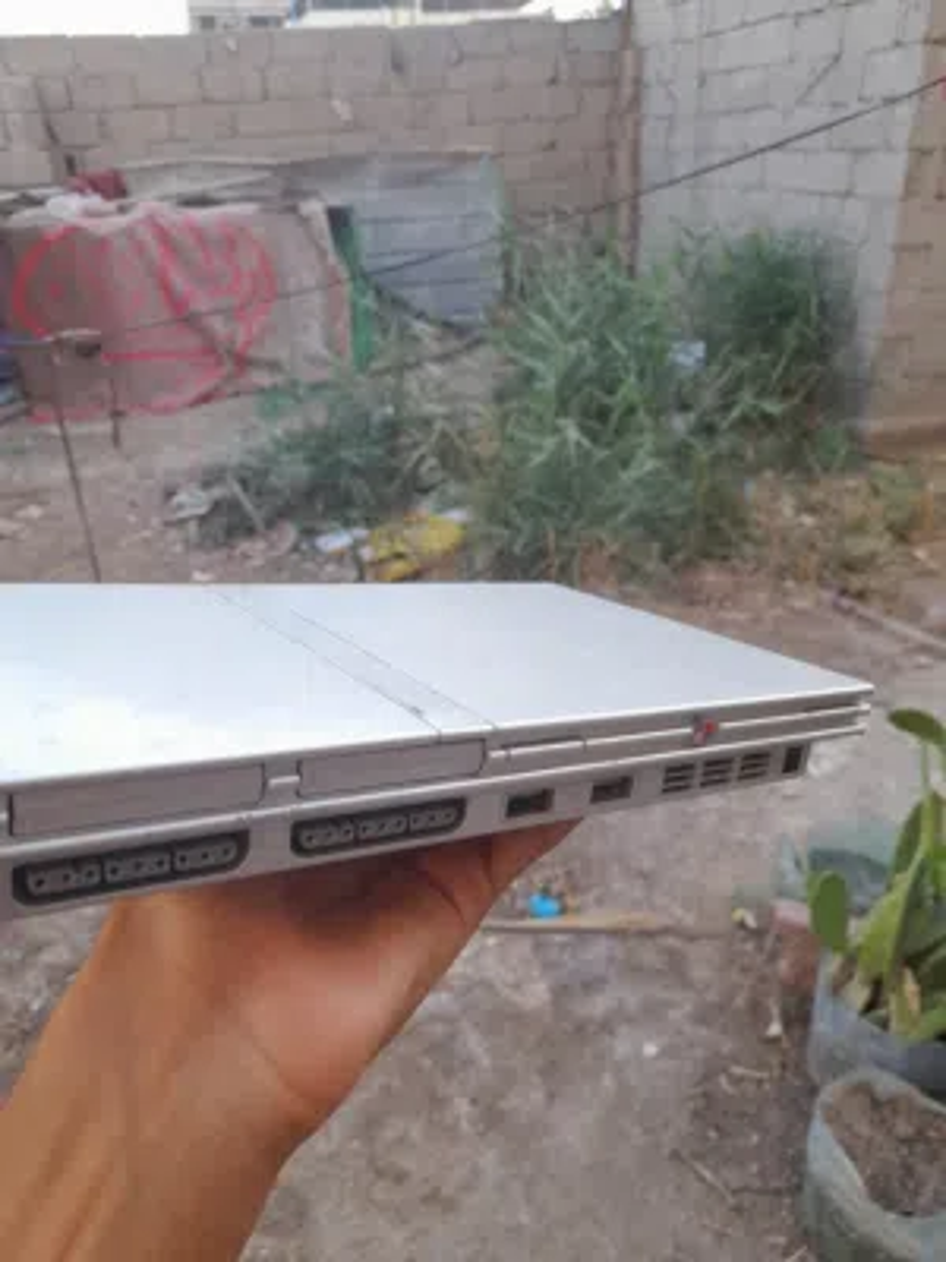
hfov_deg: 54.9
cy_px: 631
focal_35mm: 25
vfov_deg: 69.4
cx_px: 473
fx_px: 911
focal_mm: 4.6
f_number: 2
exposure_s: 1/100
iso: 25
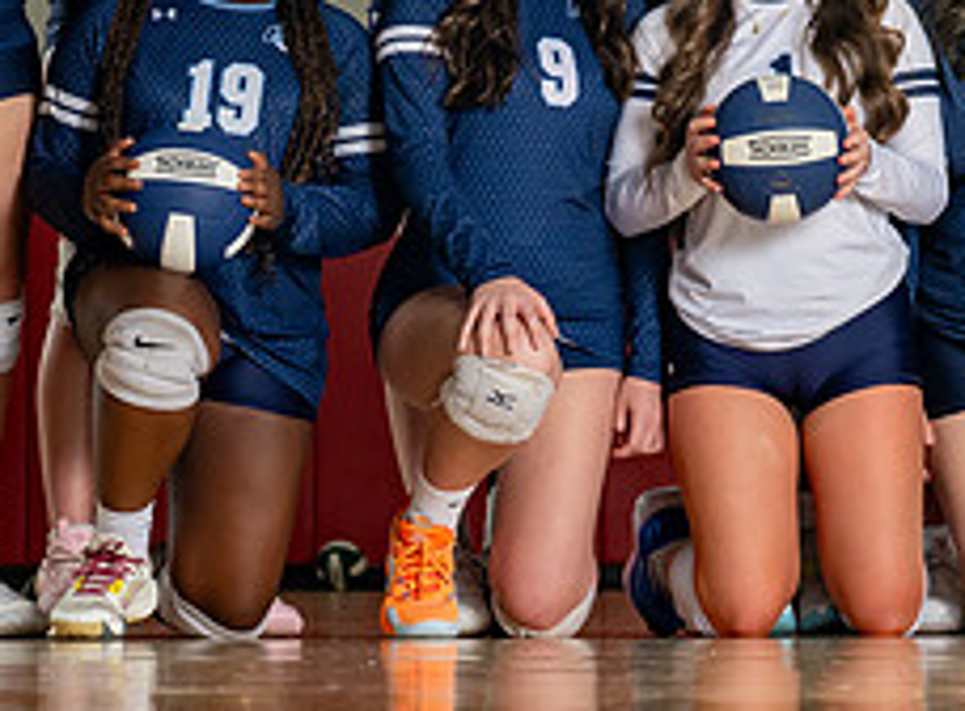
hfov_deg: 8.2
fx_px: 6759
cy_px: 159
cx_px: 694
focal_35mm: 244
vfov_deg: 6.0
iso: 400
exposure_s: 1/125
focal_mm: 70
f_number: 7.1
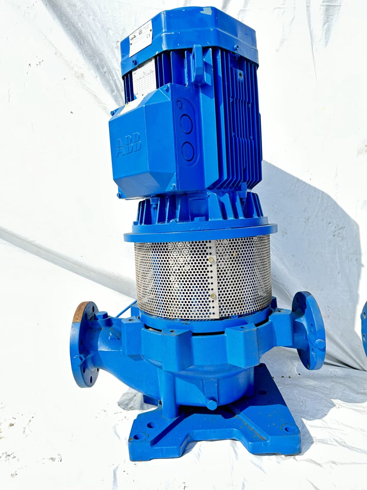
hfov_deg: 56.8
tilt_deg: -2.7
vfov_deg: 71.6
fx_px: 339
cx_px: 184
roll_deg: +1.2
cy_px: 245
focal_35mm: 24
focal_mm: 6.86
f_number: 1.78
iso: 80
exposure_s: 1/750
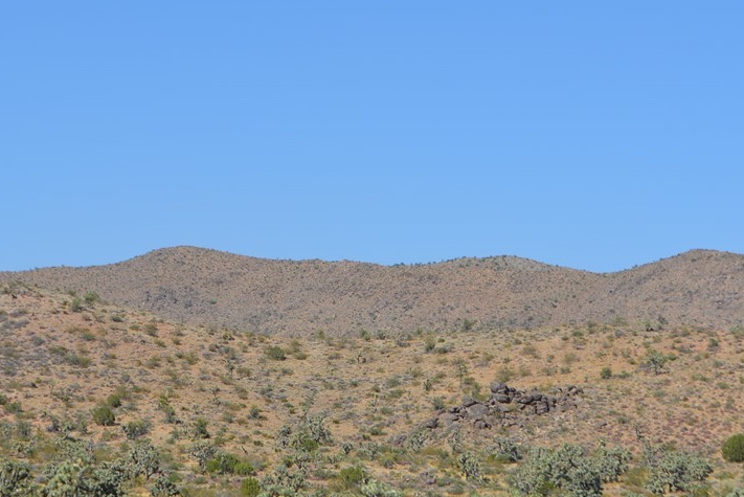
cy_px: 317
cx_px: 294
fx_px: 2601
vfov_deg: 10.9
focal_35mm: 126
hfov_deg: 16.3
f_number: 8
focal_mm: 55
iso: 100
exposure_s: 1/250
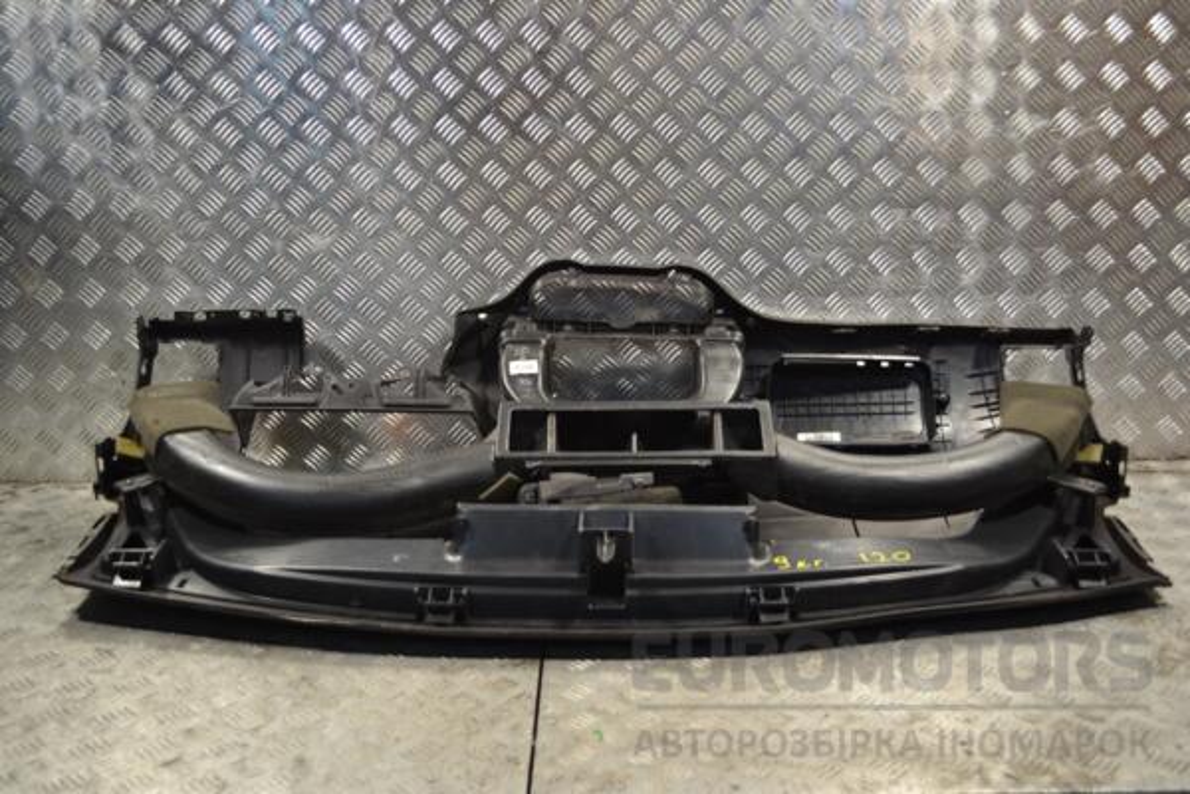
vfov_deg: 34.2
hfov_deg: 49.6
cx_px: 595
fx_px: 1289
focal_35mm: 39
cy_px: 397
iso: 160
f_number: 4.2
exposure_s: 1/30
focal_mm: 26
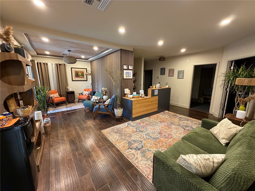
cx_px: 128
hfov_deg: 102.1
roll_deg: -0.8
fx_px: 103
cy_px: 96
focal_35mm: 14
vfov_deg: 85.7
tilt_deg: -10.0
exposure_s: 1/60
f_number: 2.2
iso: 400
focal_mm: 2.22
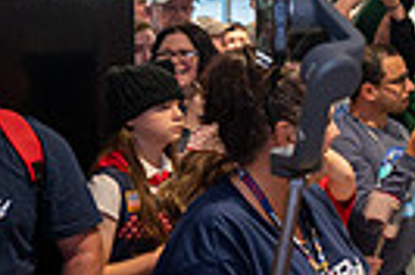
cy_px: 62
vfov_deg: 12.9
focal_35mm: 105
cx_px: 693
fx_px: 1208
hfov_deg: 16.9
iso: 1800
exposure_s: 1/60
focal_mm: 24
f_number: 4.5
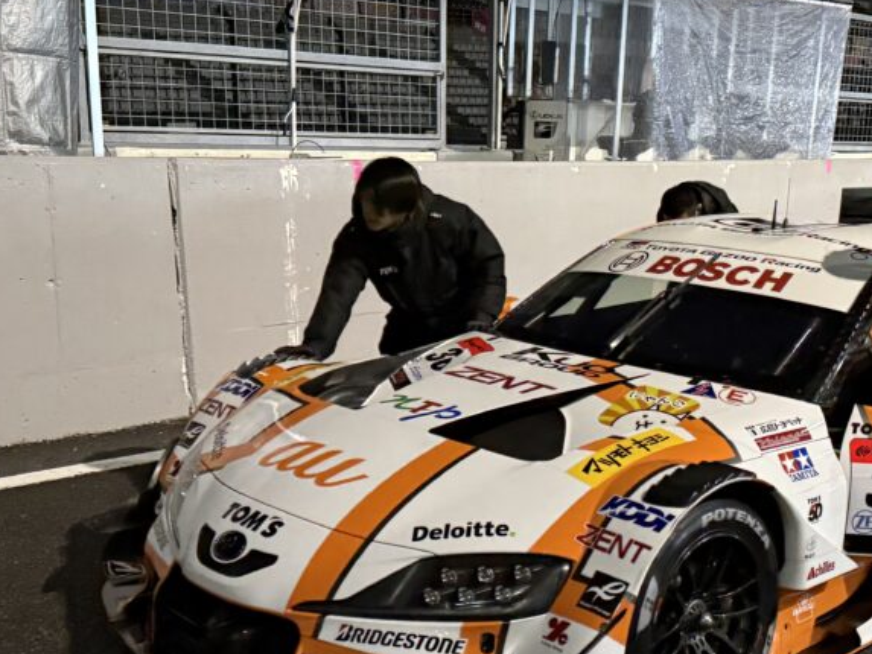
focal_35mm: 49
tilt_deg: -16.7
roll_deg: -0.5
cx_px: 533
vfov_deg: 29.4
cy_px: 456
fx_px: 1235
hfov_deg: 38.7
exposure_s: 1/60
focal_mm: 6.76
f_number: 1.78
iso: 800
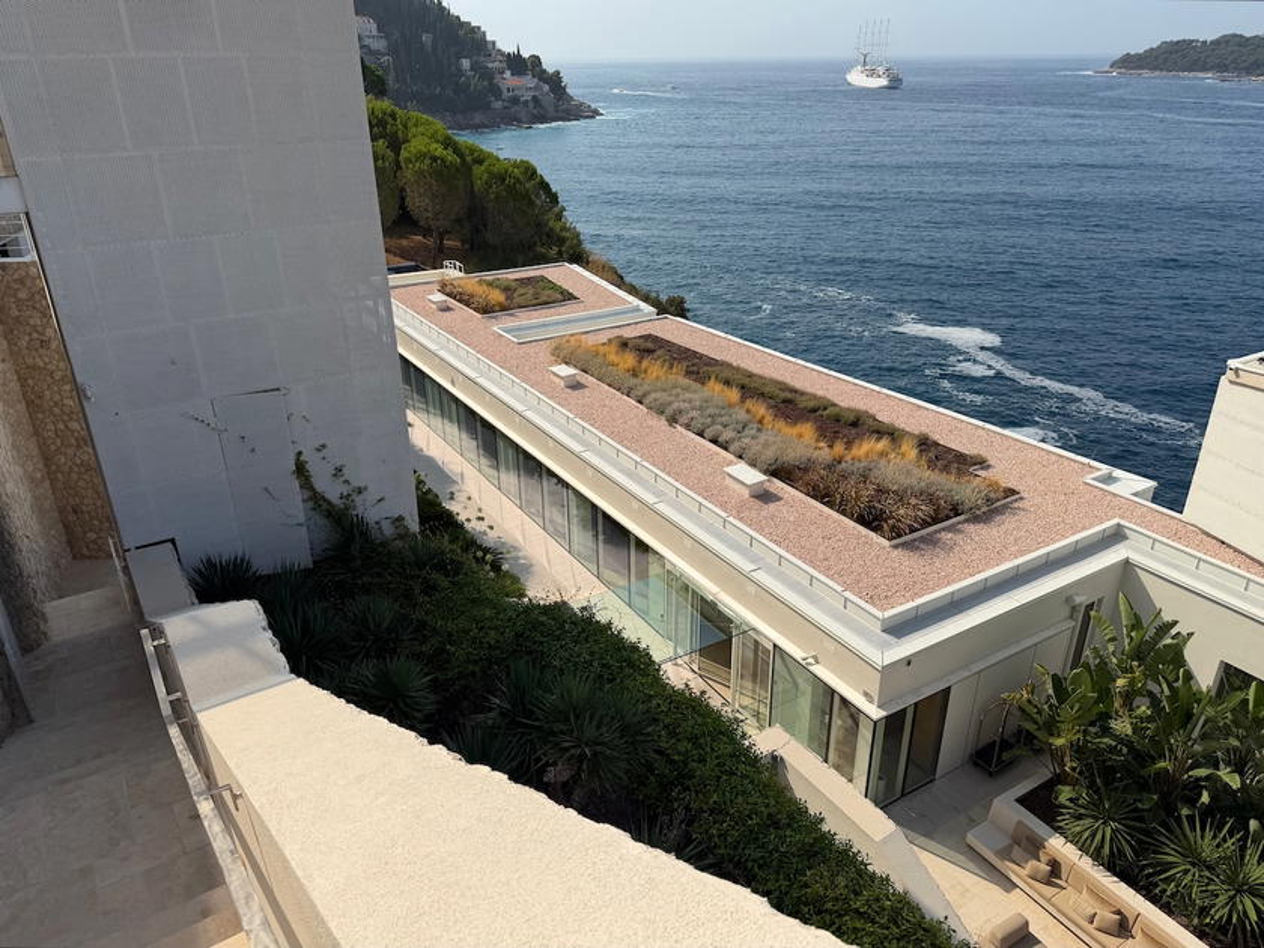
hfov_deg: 71.6
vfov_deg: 56.8
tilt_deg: -24.8
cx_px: 632
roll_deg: +1.3
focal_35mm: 24
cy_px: 474
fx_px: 876
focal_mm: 6.76
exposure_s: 1/7353
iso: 80
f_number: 1.78
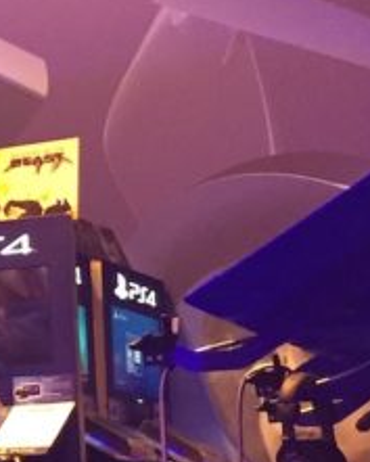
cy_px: 253
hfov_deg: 10.9
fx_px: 1792
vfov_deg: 14.7
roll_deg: +0.4
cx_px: -326
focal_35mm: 131
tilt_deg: +9.1
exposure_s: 1/33
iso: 250
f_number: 2.2
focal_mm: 4.15
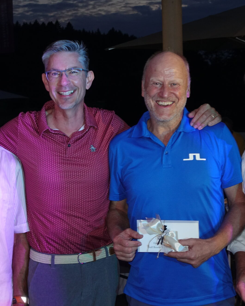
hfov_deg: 21.4
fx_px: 644
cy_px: 162
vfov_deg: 26.8
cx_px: 70
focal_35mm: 71
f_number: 2.8
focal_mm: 14.3
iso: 320
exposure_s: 1/40
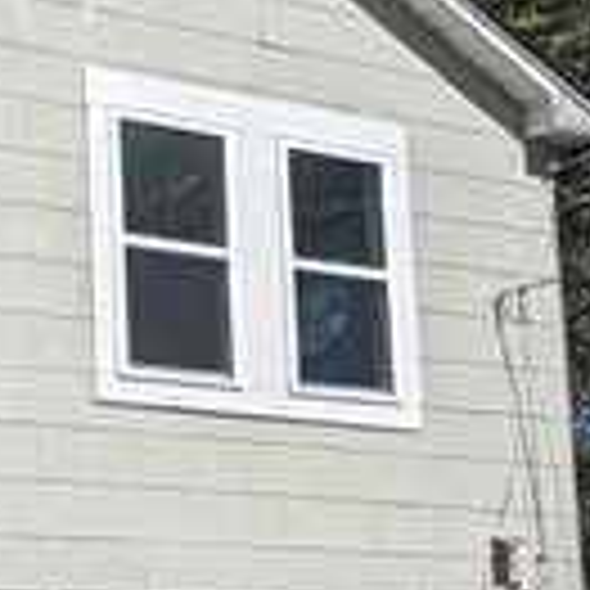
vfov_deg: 20.7
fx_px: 1601
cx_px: -327
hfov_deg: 18.3
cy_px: 464
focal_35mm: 83
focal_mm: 2.02
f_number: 1.7
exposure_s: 1/4878
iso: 54
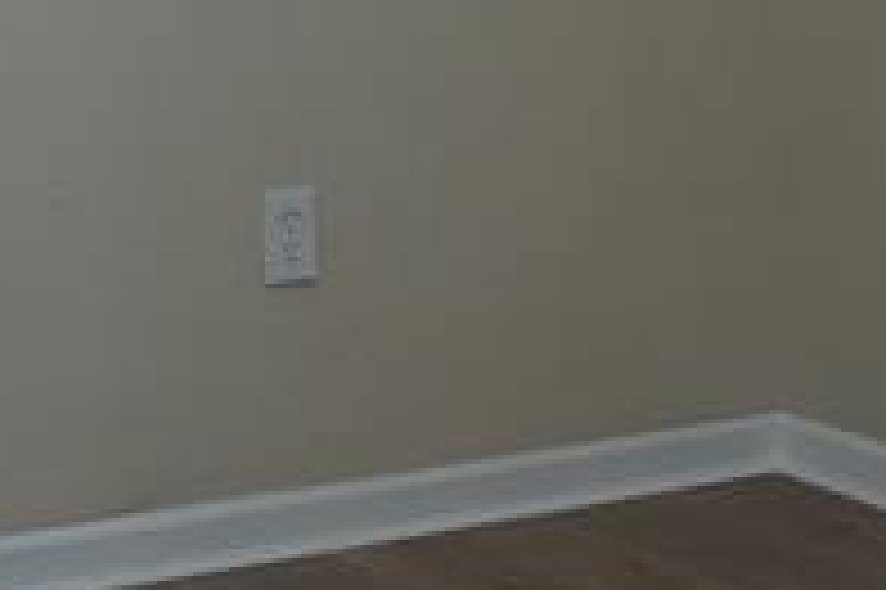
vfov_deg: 10.8
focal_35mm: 125
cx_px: 301
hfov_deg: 16.4
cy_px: -122
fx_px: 3074
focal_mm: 16
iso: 500
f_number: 4
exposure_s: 1/160
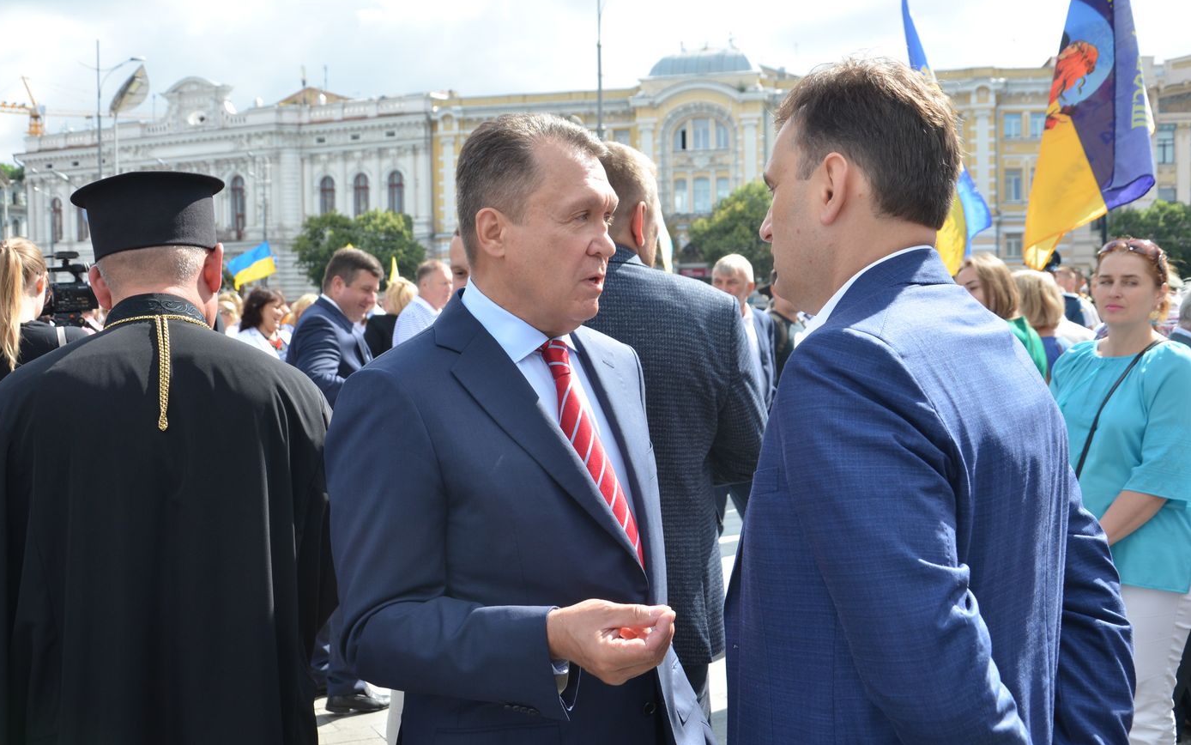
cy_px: 350
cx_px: 591
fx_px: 1299
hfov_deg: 49.3
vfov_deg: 32.0
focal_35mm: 40
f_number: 8
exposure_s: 1/400
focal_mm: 26
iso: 250
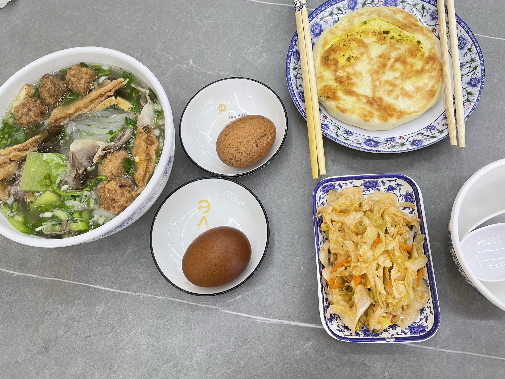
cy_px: 190
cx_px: 252
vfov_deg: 53.1
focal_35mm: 26
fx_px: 379
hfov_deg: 67.3
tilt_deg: -71.6
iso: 125
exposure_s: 1/50
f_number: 1.6
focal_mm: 4.2
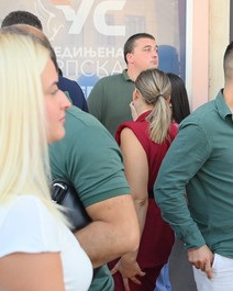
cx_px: 293
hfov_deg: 20.7
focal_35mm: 68
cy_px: 124
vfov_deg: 27.9
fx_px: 586
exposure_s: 1/2000
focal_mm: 24
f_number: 2.8
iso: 1250
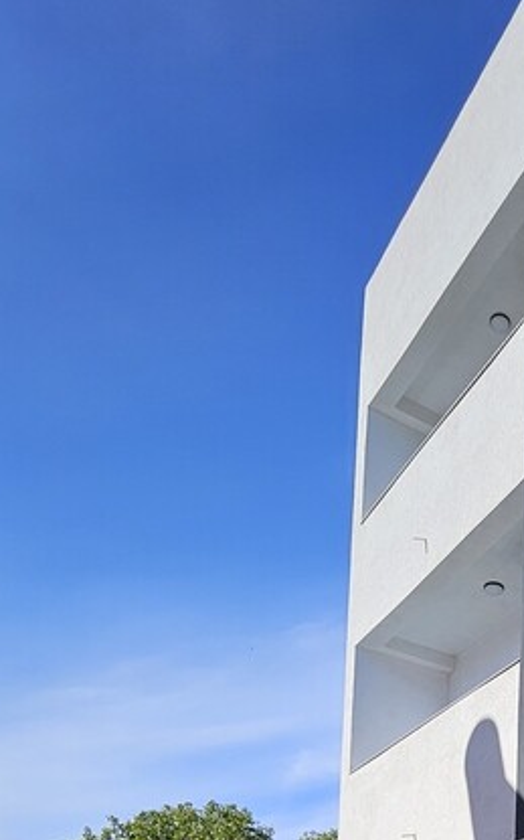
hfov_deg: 33.3
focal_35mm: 34
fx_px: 778
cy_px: 972
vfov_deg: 41.7
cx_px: 550
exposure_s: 1/1297
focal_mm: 1.7
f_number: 2.2
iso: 32
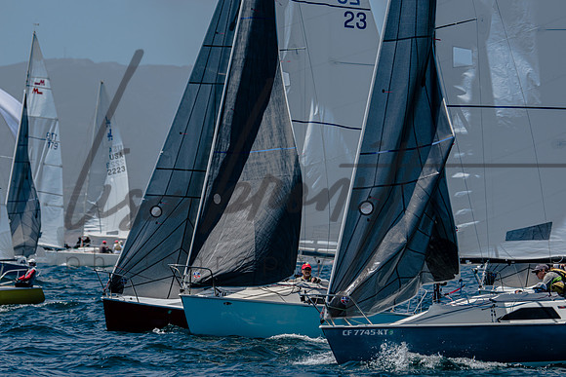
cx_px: 283
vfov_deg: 4.2
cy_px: 188
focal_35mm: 330
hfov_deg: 6.2
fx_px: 5189
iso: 200
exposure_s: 1/2000
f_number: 5.3
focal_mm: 220
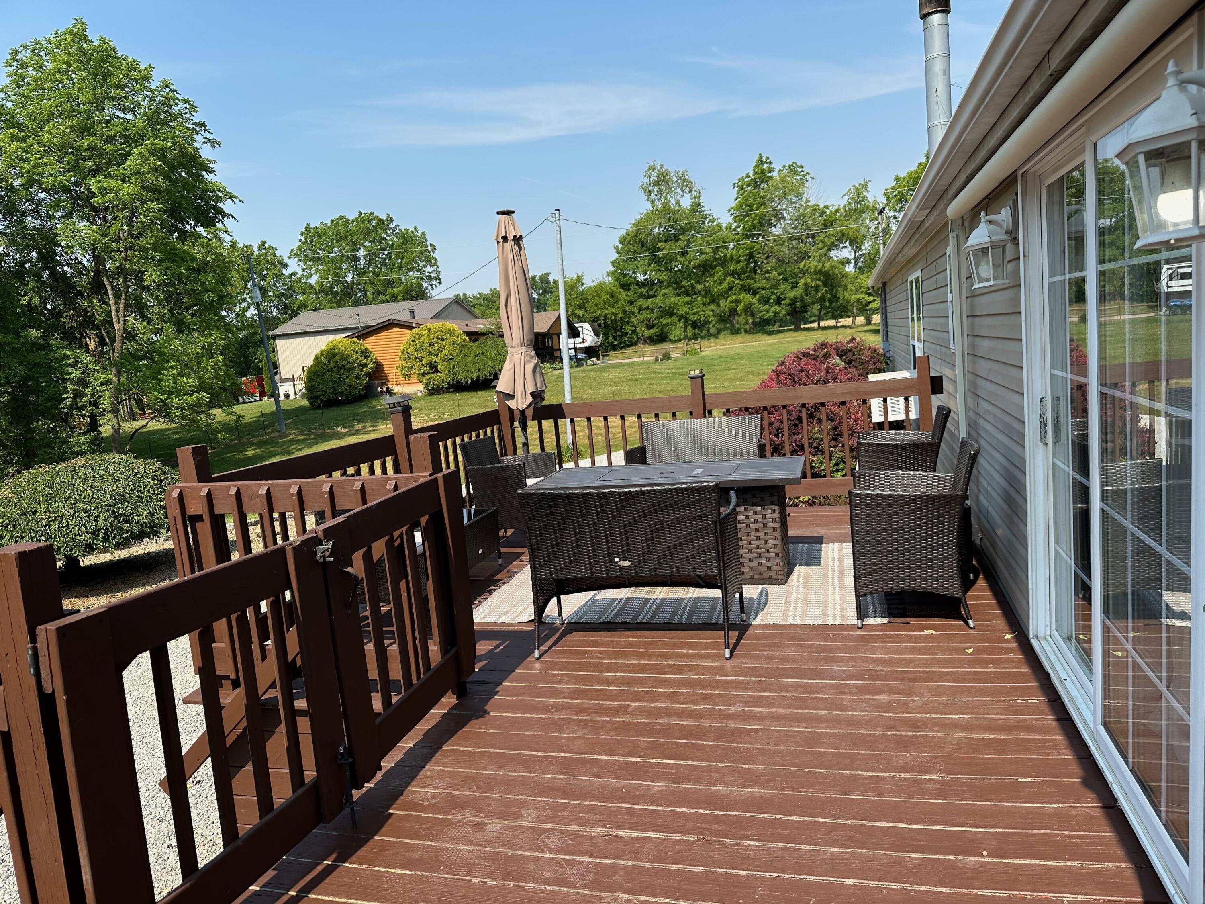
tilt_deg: -8.1
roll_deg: +5.1
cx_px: 602
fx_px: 835
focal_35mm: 24
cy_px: 452
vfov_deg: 56.8
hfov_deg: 71.6
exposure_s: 1/2809
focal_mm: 6.86
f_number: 1.78
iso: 80
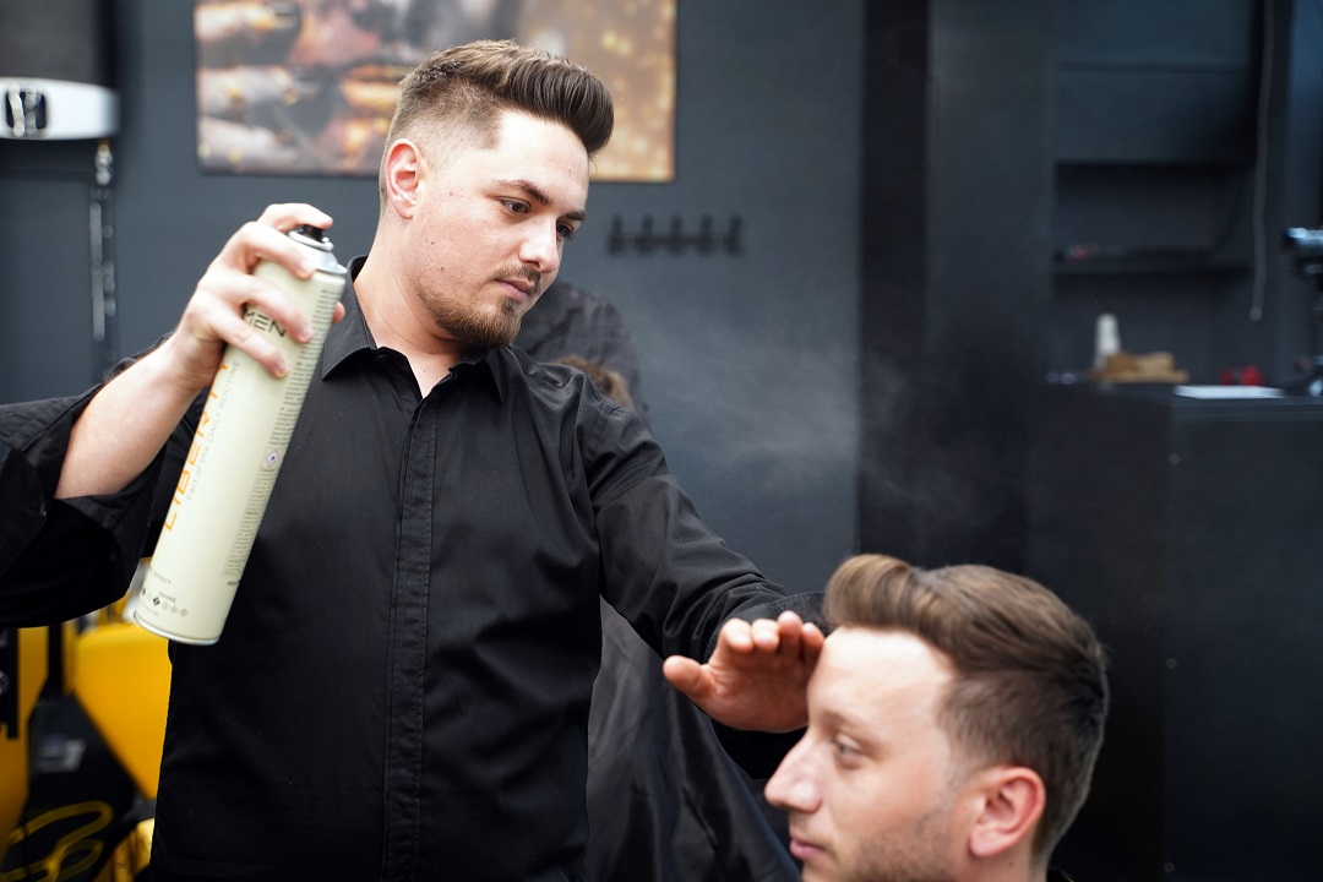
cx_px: 662
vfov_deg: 25.5
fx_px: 1948
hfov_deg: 37.5
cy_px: 441
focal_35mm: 53
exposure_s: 1/60
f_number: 3.5
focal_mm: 53
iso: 1000
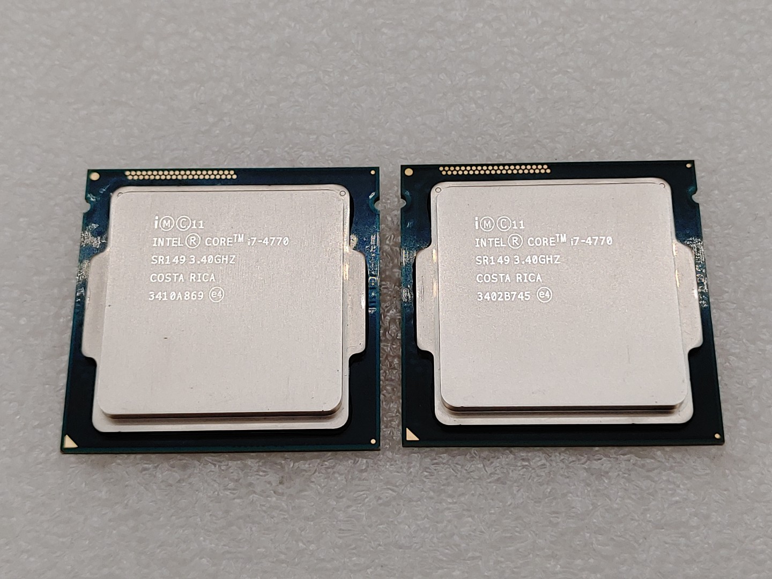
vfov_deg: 27.0
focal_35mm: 54
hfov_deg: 35.5
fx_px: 1204
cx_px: 386
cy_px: 290
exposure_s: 1/274
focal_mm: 4.36
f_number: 1.8
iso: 50
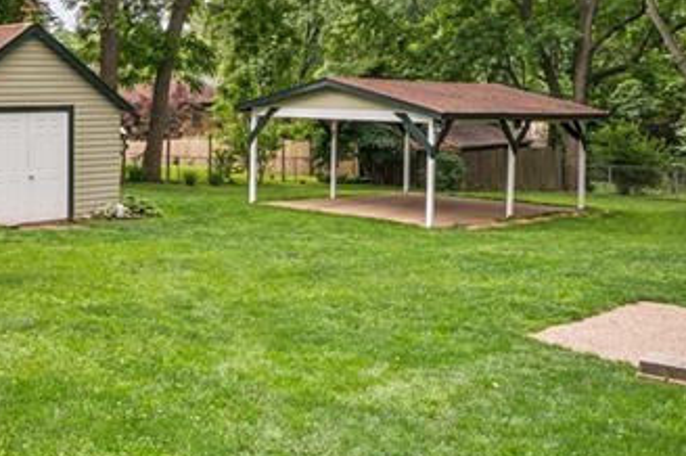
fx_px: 964
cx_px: 56
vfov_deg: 26.2
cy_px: 94
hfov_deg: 36.5
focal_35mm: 51
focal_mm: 16.2
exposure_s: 1/6
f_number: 22
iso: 100
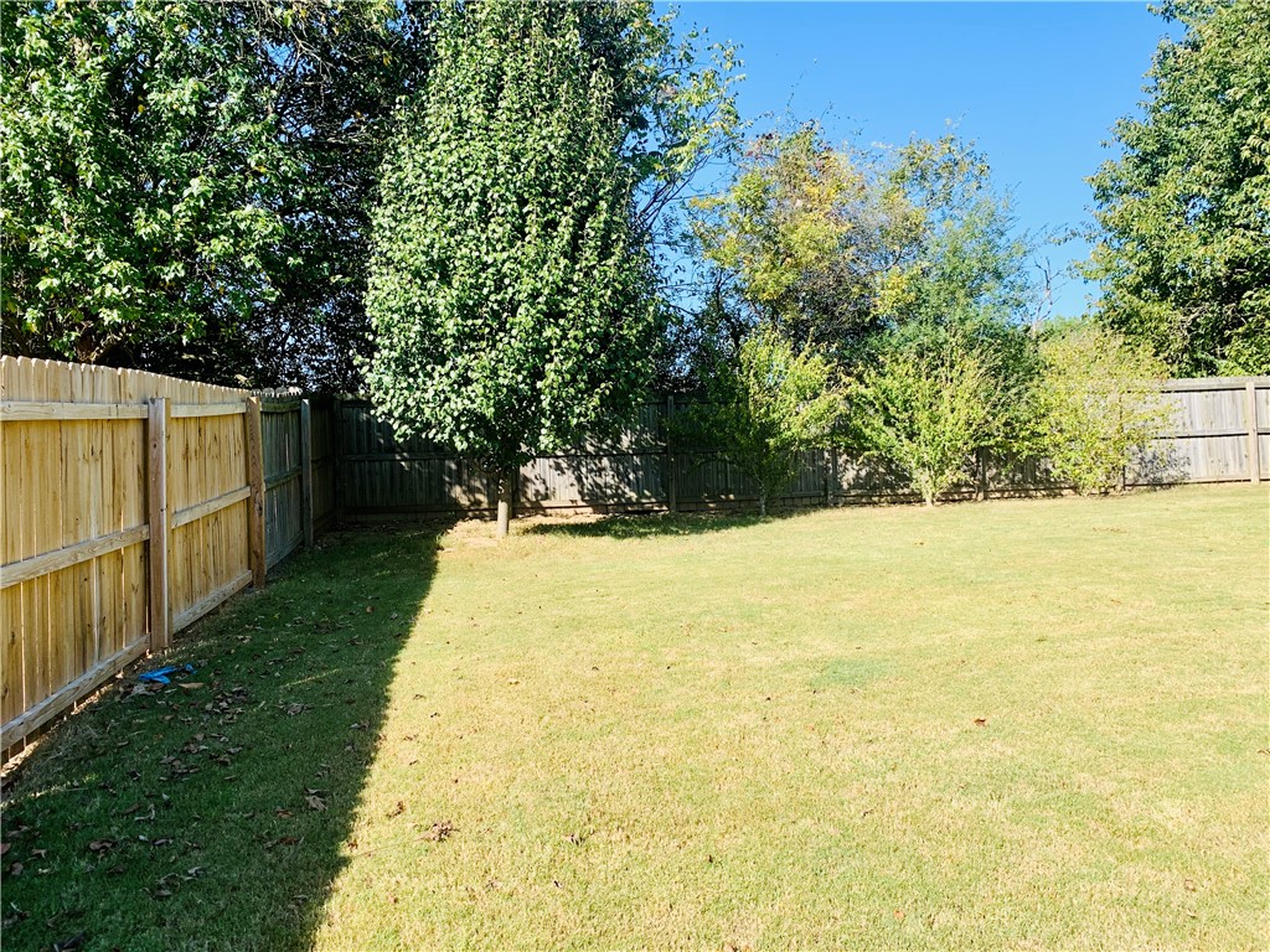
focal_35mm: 26
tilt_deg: -0.4
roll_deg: +0.7
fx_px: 954
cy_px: 476
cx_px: 635
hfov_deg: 67.3
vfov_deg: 53.1
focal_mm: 4.25
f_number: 1.8
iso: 25
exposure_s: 1/1032
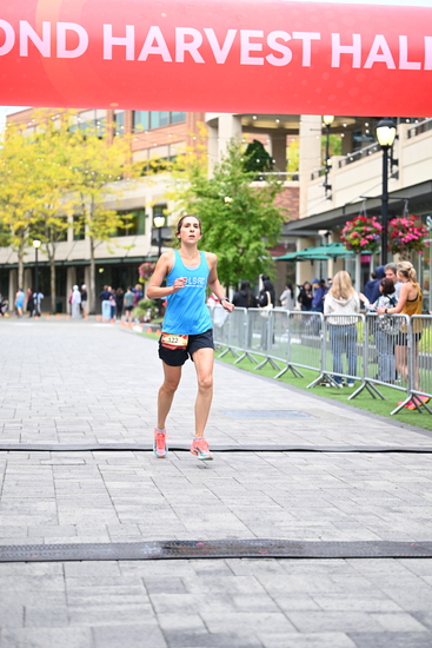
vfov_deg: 28.8
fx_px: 1259
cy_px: 324
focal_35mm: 70
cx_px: 216
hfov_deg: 19.5
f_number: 2.8
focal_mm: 70
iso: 1250
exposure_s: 1/1600
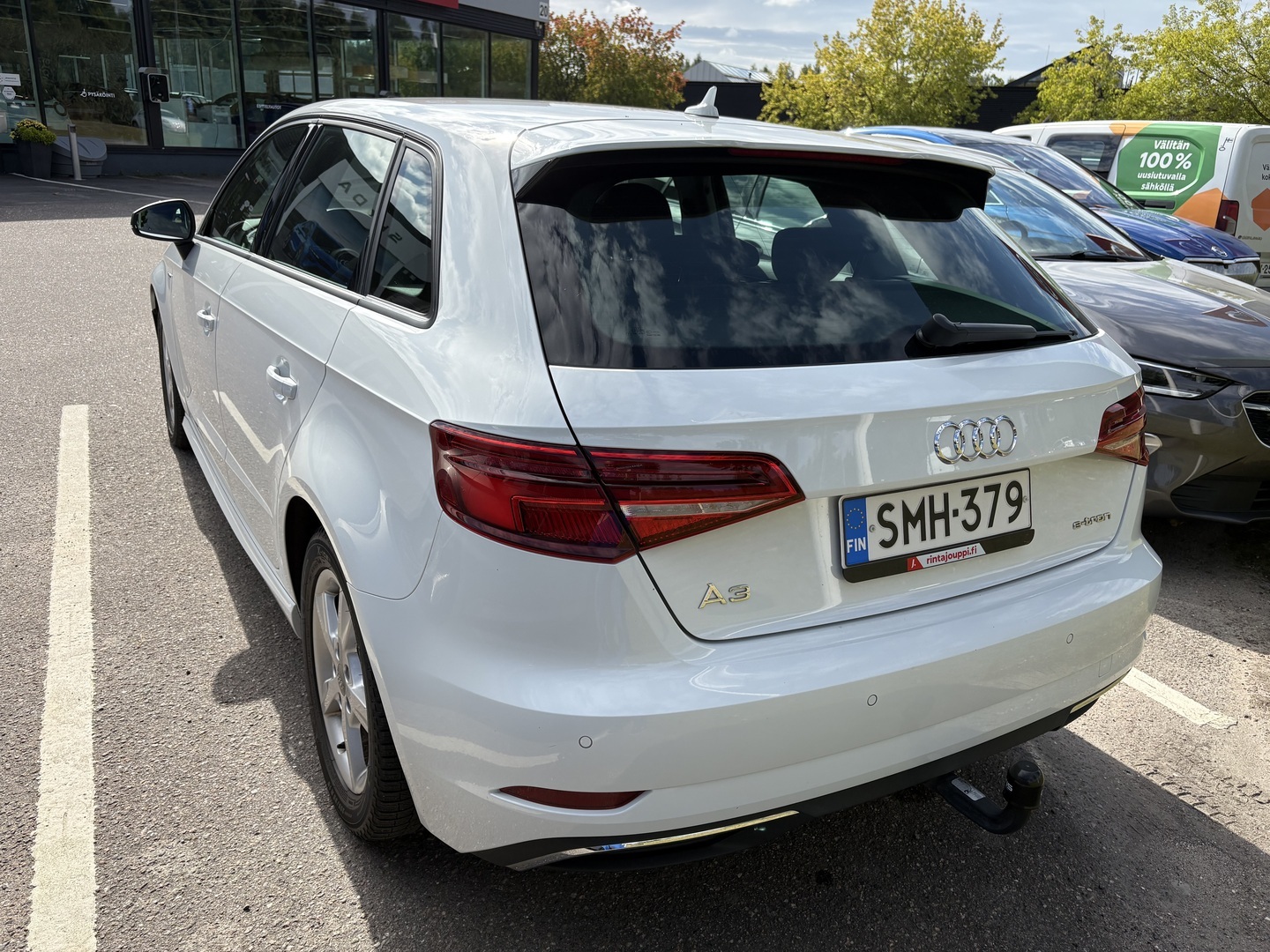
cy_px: 476
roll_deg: -2.4
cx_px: 635
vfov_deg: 53.1
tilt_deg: -18.9
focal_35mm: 26
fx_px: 954
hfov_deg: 67.3
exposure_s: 1/2985
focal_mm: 5.96
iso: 50
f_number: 1.6
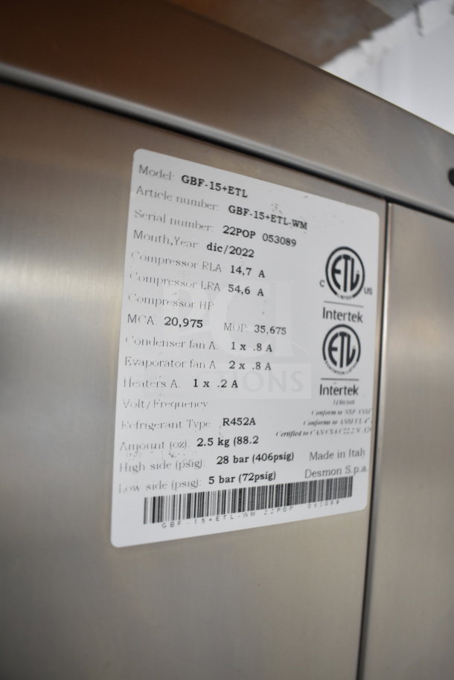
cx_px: 227
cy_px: 340
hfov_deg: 47.9
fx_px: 511
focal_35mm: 27
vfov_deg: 67.4
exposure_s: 1/30
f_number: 3.5
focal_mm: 18
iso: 800
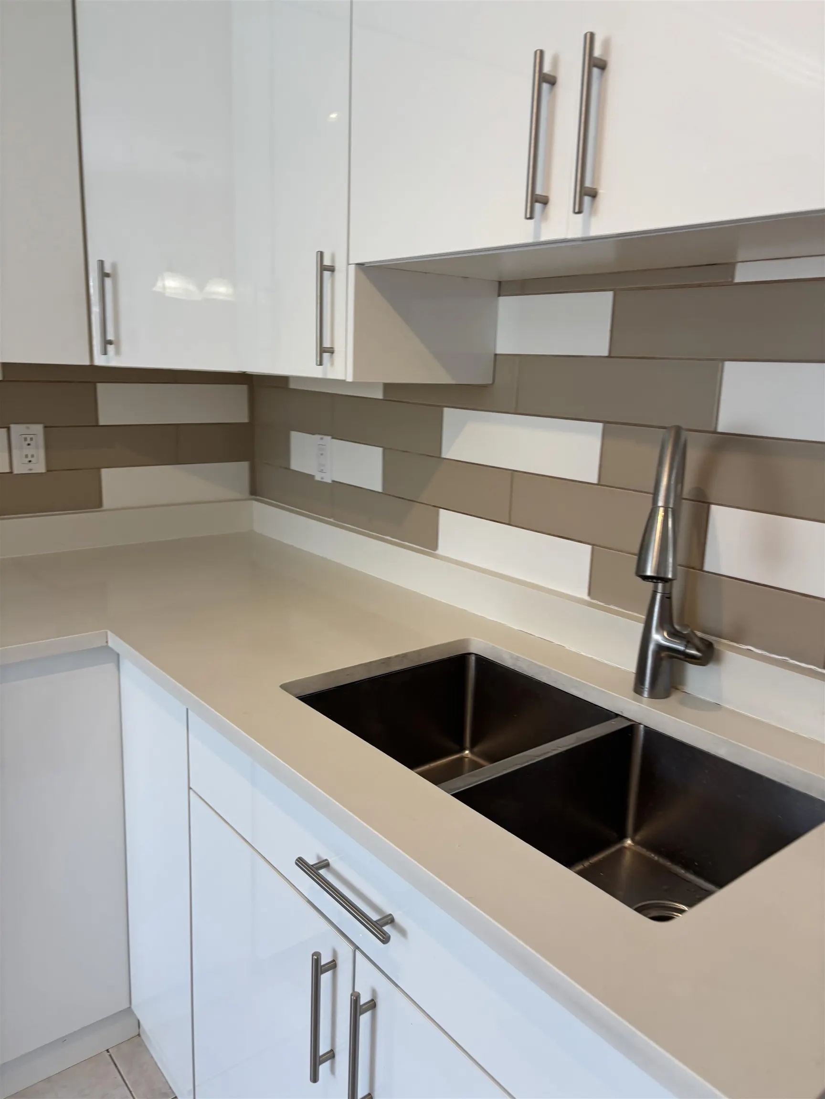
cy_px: 550
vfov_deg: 67.3
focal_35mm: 26
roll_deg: -1.9
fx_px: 826
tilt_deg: -12.4
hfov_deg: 53.1
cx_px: 412
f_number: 1.6
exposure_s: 1/120
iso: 80
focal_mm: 5.96
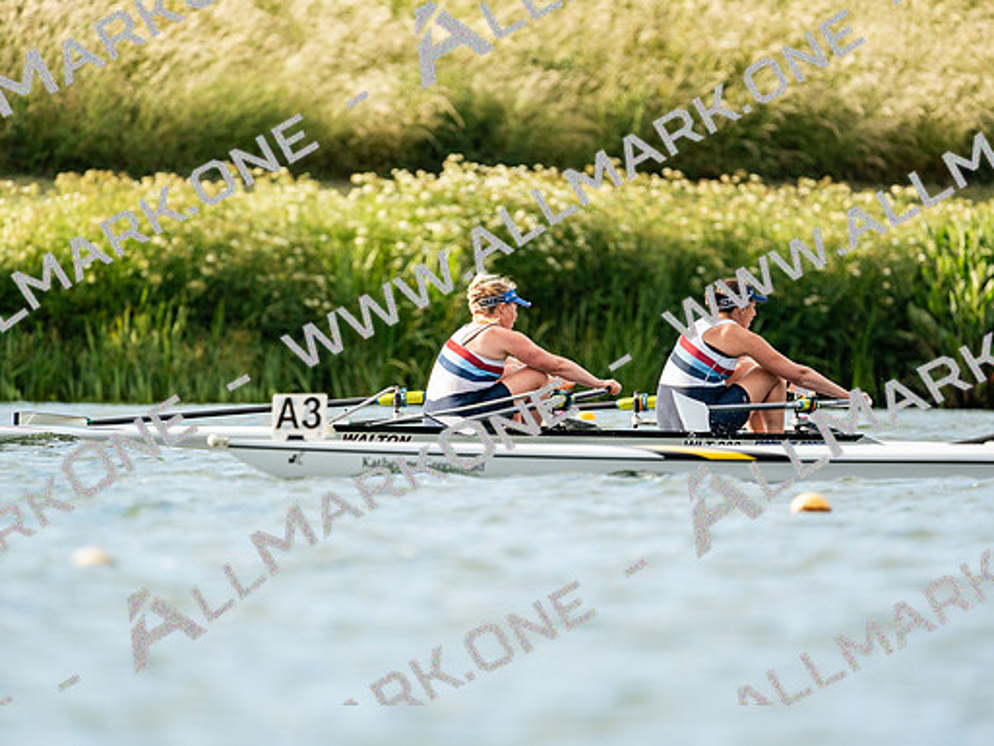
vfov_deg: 2.3
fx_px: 18727
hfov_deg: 3.0
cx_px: 521
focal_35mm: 652
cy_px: 373
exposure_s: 1/2000
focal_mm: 600
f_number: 6.3
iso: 500
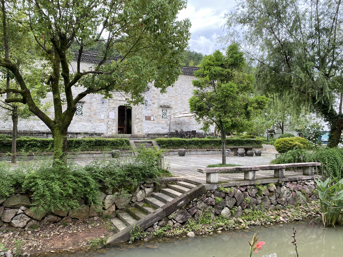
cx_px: 172
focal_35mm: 26
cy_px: 128
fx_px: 258
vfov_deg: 53.1
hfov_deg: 67.3
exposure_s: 1/279
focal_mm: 4.25
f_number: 1.8
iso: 32
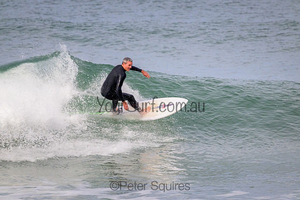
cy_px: 100
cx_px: 150
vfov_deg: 1.7
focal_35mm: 800
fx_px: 6668
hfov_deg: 2.6
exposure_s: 1/2000
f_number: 11
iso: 1400
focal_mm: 800
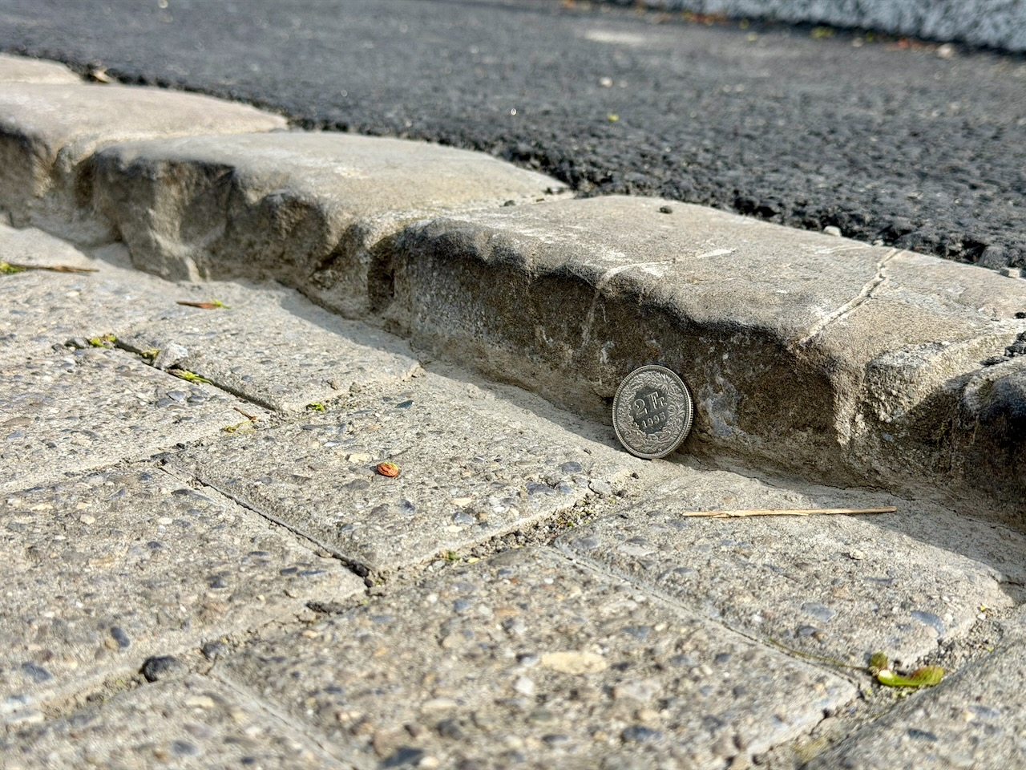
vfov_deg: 30.3
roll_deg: -4.4
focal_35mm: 48
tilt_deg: -17.3
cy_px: 385
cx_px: 513
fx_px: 1423
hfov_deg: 39.7
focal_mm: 6.76
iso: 64
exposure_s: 1/2577
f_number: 1.78
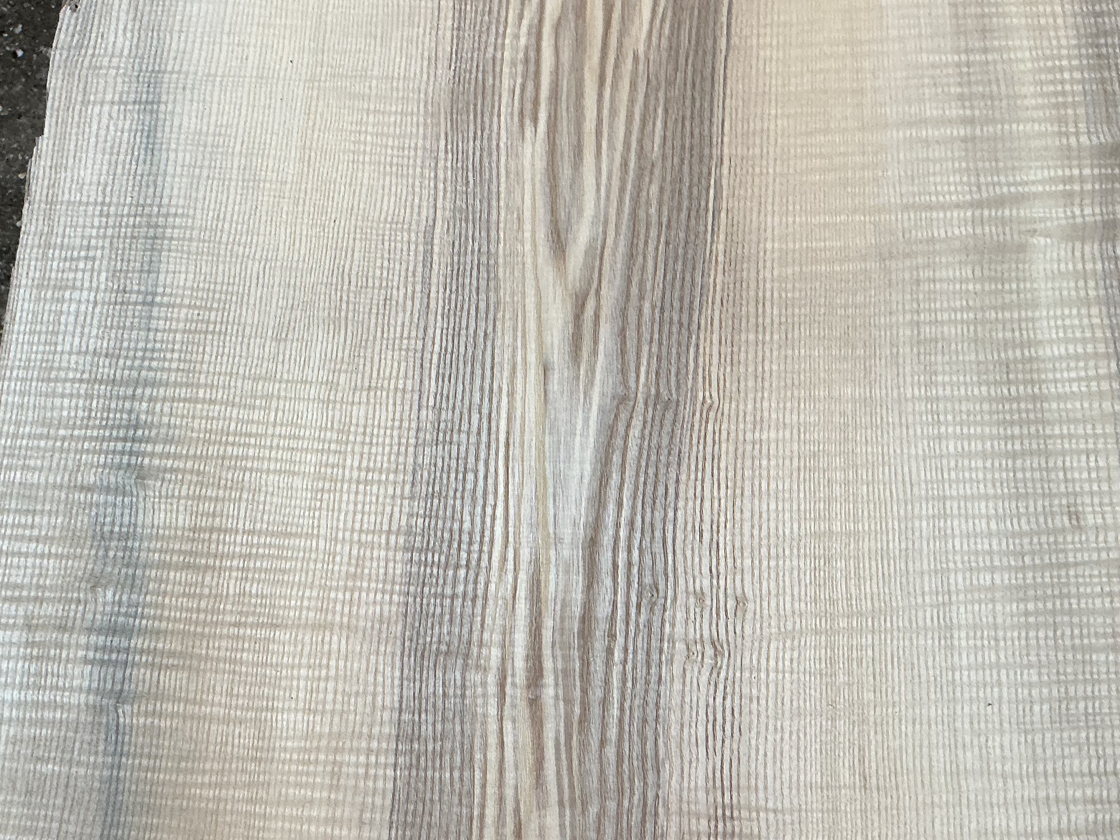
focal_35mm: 43
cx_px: 503
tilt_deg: -70.5
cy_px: 455
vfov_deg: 33.6
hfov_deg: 43.8
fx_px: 1391
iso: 64
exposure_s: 1/100
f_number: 1.8
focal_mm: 3
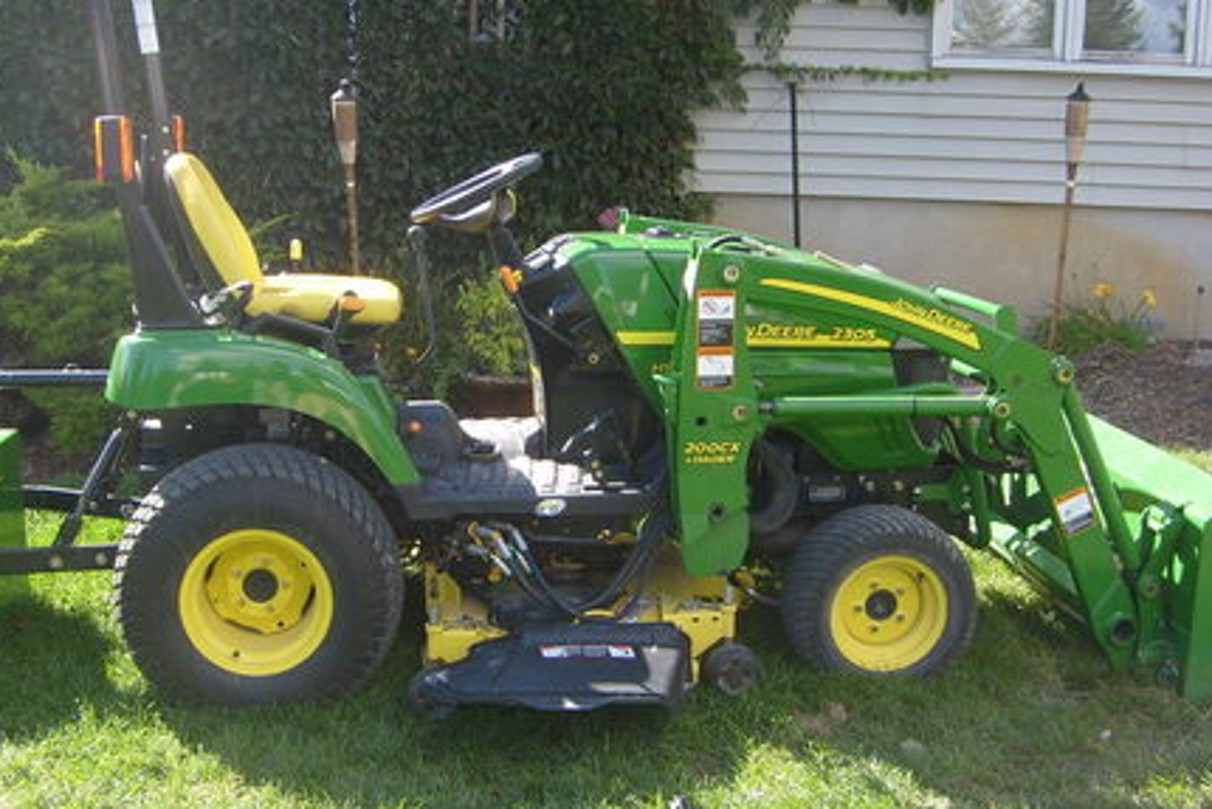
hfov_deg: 42.7
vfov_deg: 29.3
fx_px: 1549
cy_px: 443
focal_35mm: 46
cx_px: 547
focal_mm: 5.8
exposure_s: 1/350
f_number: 2.8
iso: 80
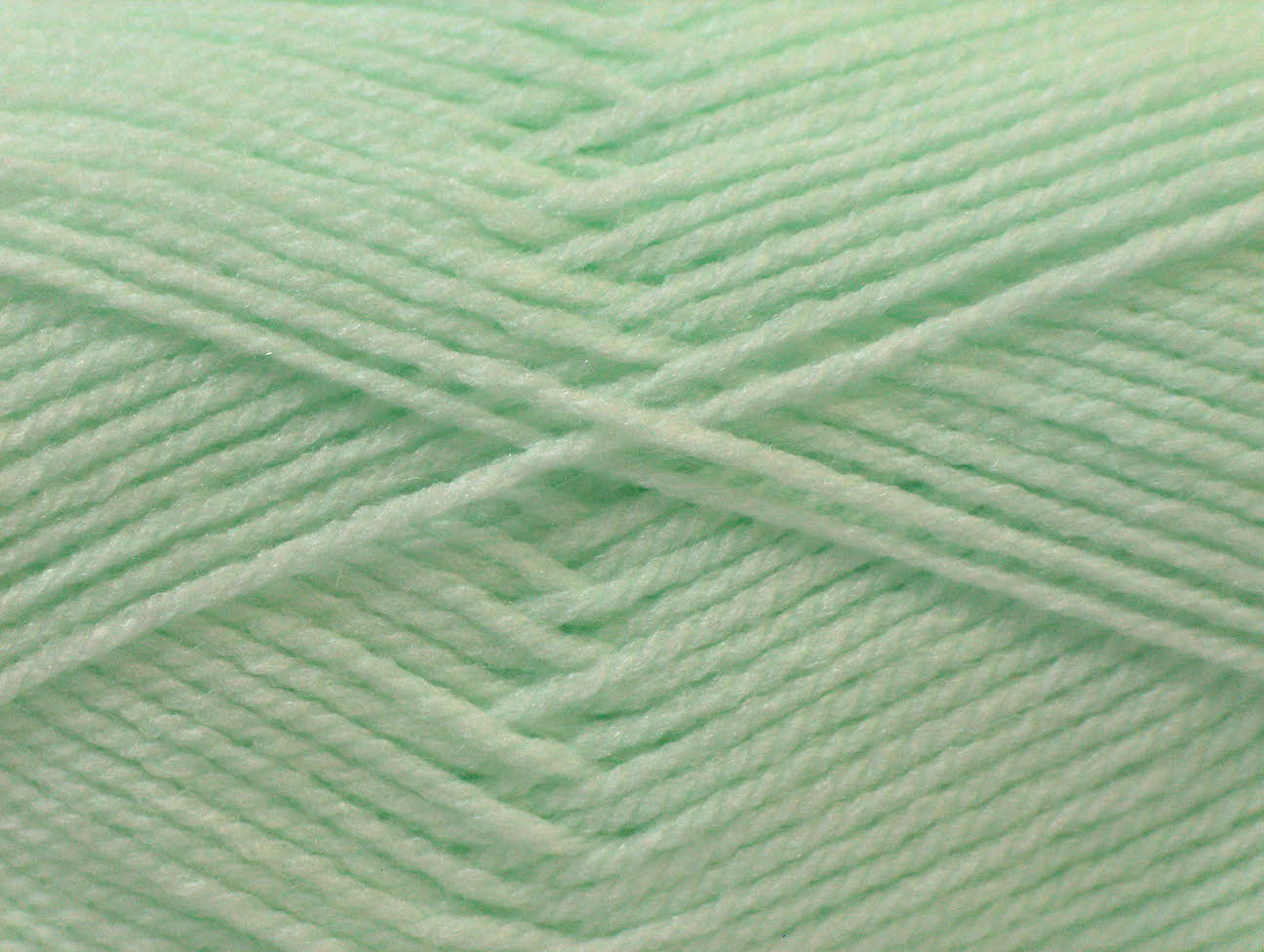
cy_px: 476
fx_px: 4242
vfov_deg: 12.8
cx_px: 632
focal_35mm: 116
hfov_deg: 16.9
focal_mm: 23.76
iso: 200
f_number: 3
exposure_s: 1/67.6
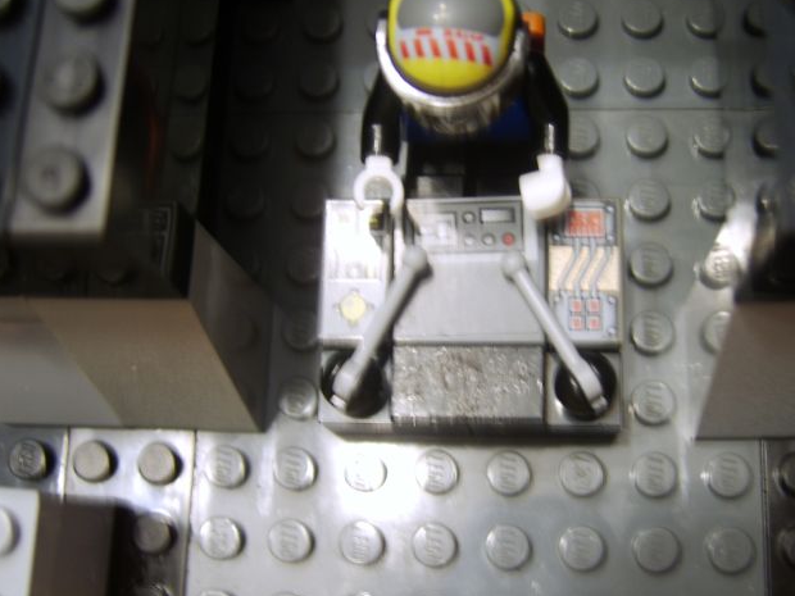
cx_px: 456
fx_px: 827
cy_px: 288
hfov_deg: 51.2
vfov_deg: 39.7
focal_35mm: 36
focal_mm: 8.13
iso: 71
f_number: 2.7
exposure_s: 1/3
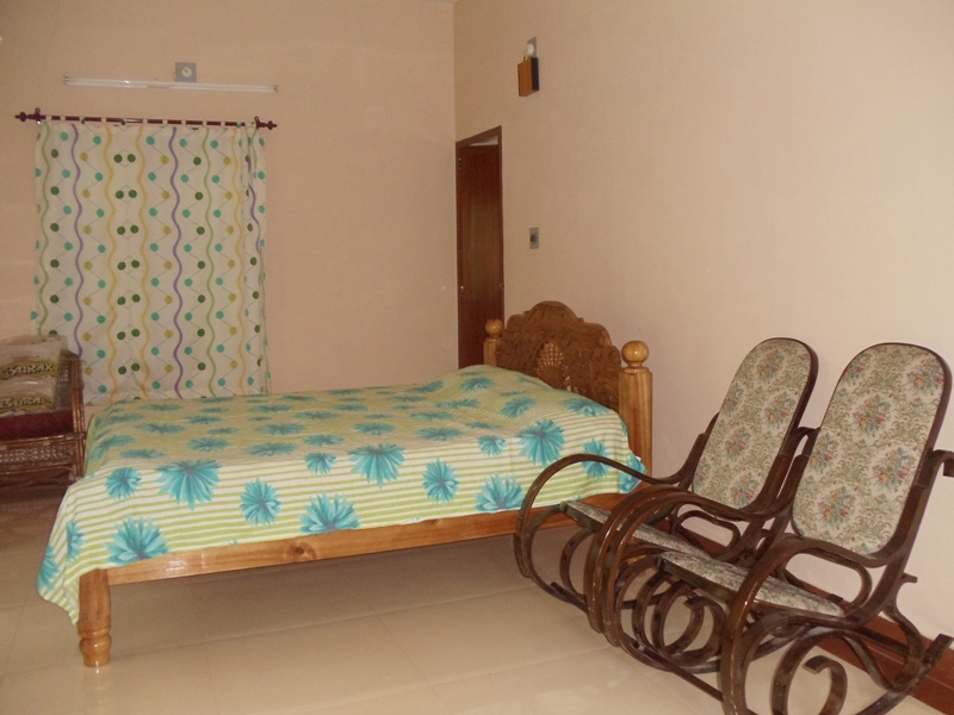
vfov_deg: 32.9
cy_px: 358
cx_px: 477
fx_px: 1213
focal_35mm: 44
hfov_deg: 42.9
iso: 400
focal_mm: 6
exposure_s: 1/8
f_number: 3.5
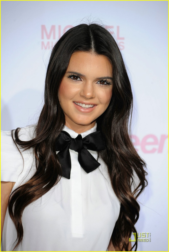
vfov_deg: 10.3
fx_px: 1407
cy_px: 126
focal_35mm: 200
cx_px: 84
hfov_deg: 6.9
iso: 400
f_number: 6.3
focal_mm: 200
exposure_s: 1/320
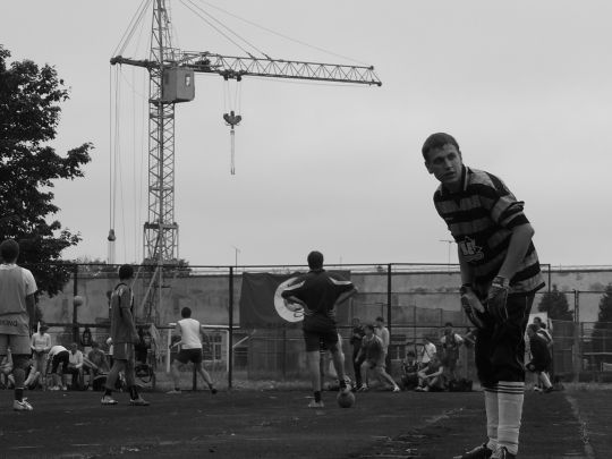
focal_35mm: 137
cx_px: 306
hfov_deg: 14.4
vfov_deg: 10.8
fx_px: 2422
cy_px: 230
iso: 100
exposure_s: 1/250
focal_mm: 16.3
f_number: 4.5
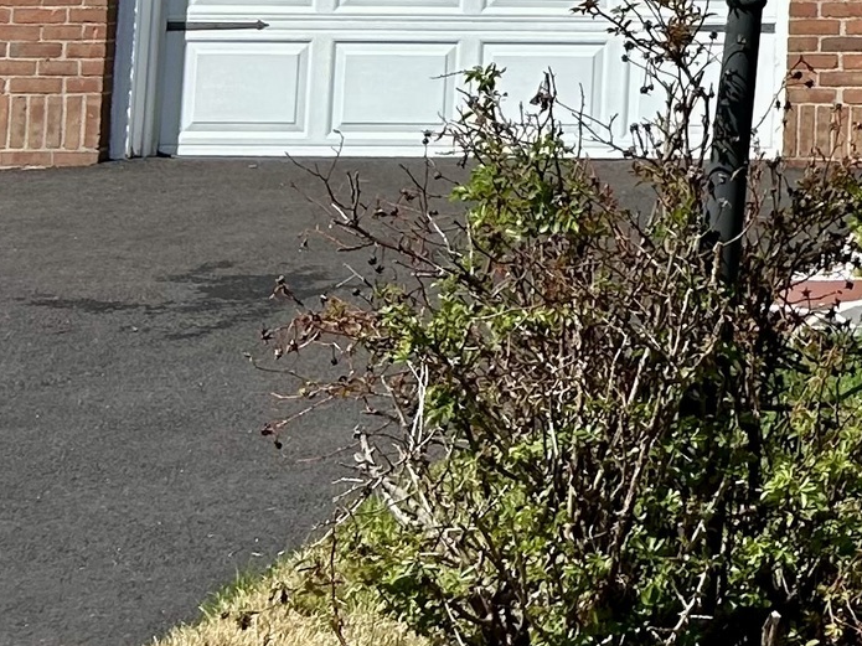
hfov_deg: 14.4
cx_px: 1692
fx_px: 2863
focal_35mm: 115
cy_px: -413
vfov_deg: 12.1
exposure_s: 1/4115
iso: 50
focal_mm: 5.7
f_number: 1.5
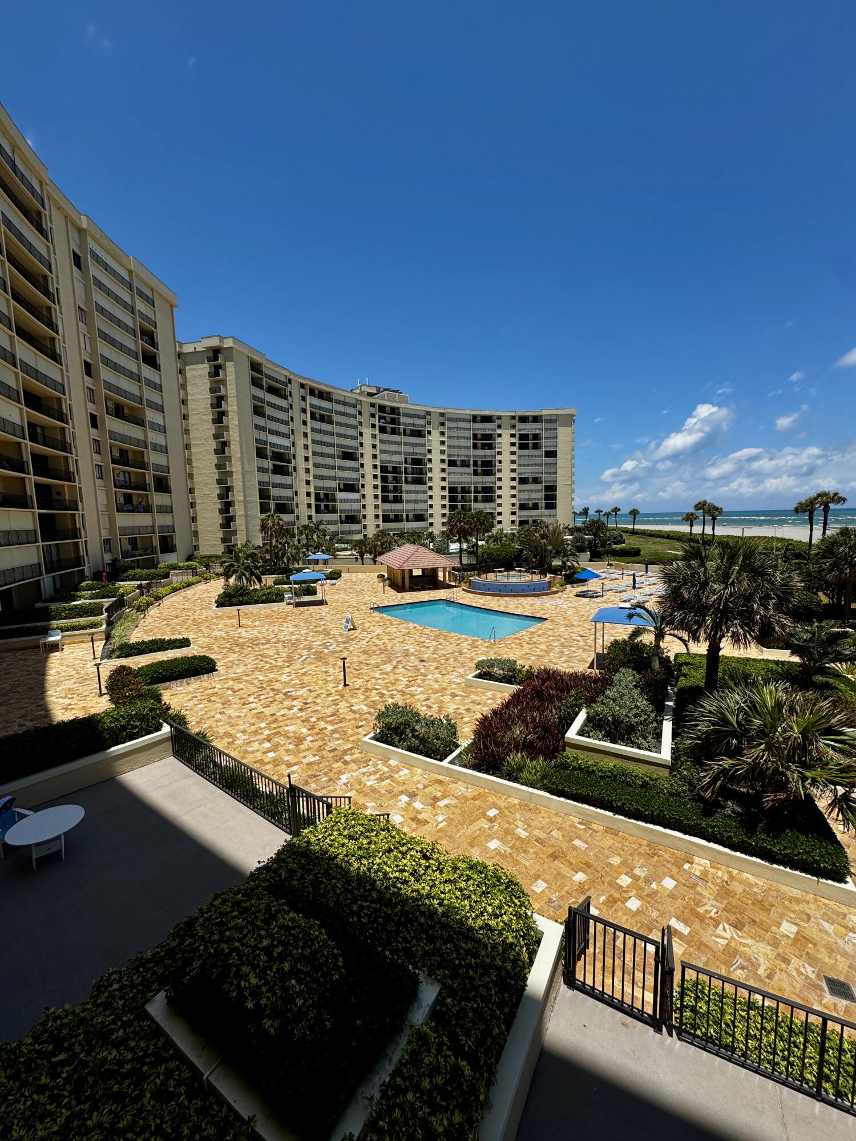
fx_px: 462
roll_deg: +1.5
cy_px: 570
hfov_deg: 85.7
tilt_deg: -5.6
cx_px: 428
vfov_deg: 102.1
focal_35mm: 14
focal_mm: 2.22
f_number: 2.2
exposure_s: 1/3906
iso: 50
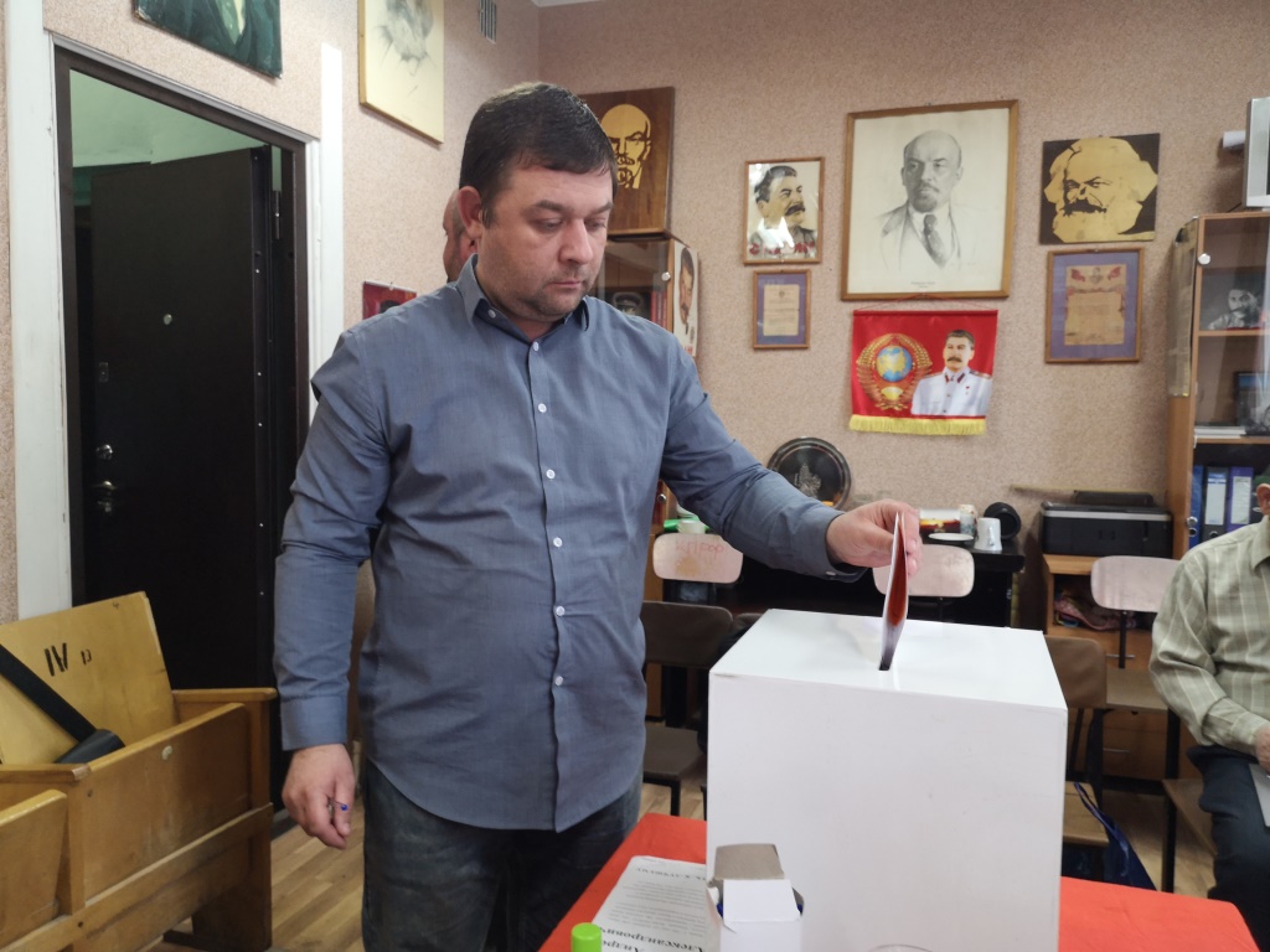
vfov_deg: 51.4
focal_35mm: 27
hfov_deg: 65.3
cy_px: 476
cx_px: 635
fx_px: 991
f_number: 1.8
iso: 125
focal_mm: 3.95
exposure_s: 1/50
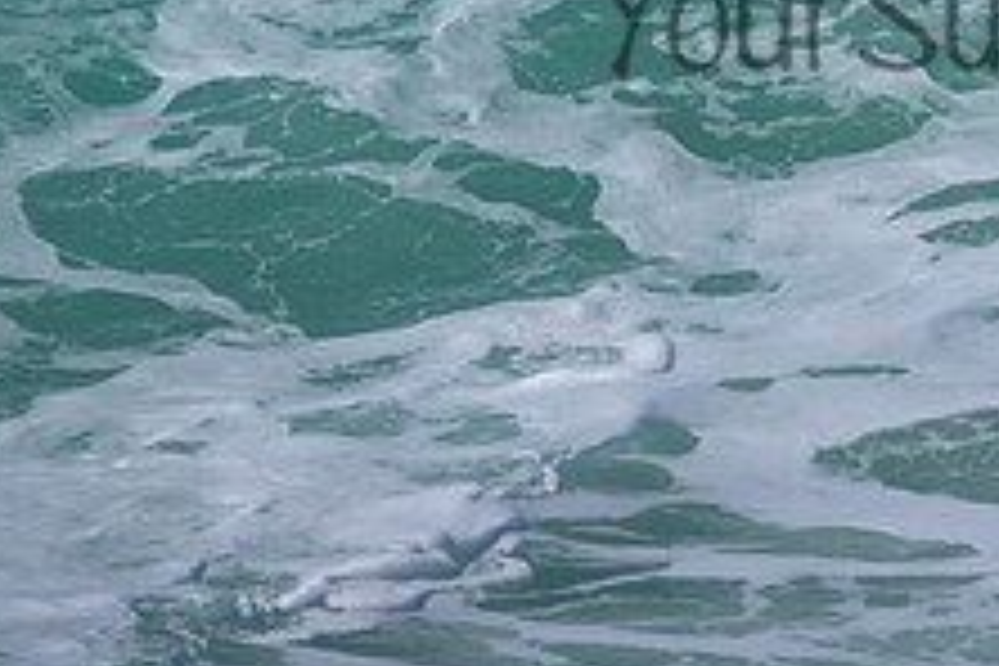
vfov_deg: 0.7
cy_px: -34
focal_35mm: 2092
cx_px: 1058
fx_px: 58048
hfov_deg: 1.0
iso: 800
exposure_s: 1/2000
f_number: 11
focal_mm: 800
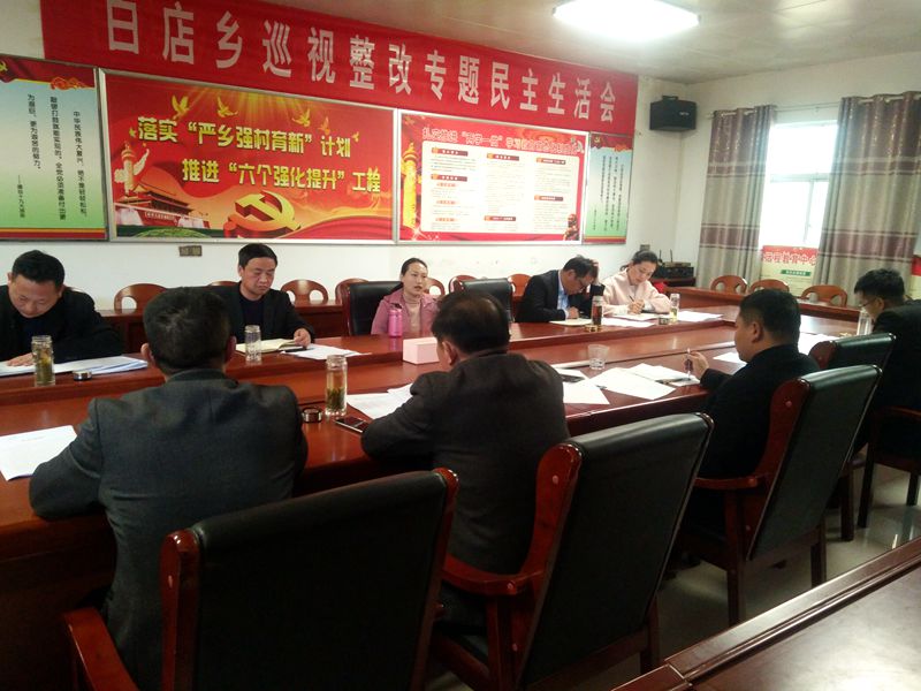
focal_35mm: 21
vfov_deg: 63.4
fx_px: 559
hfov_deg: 79.0
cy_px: 346
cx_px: 460
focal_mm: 3.66
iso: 267
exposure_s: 1/33.3
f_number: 2.2
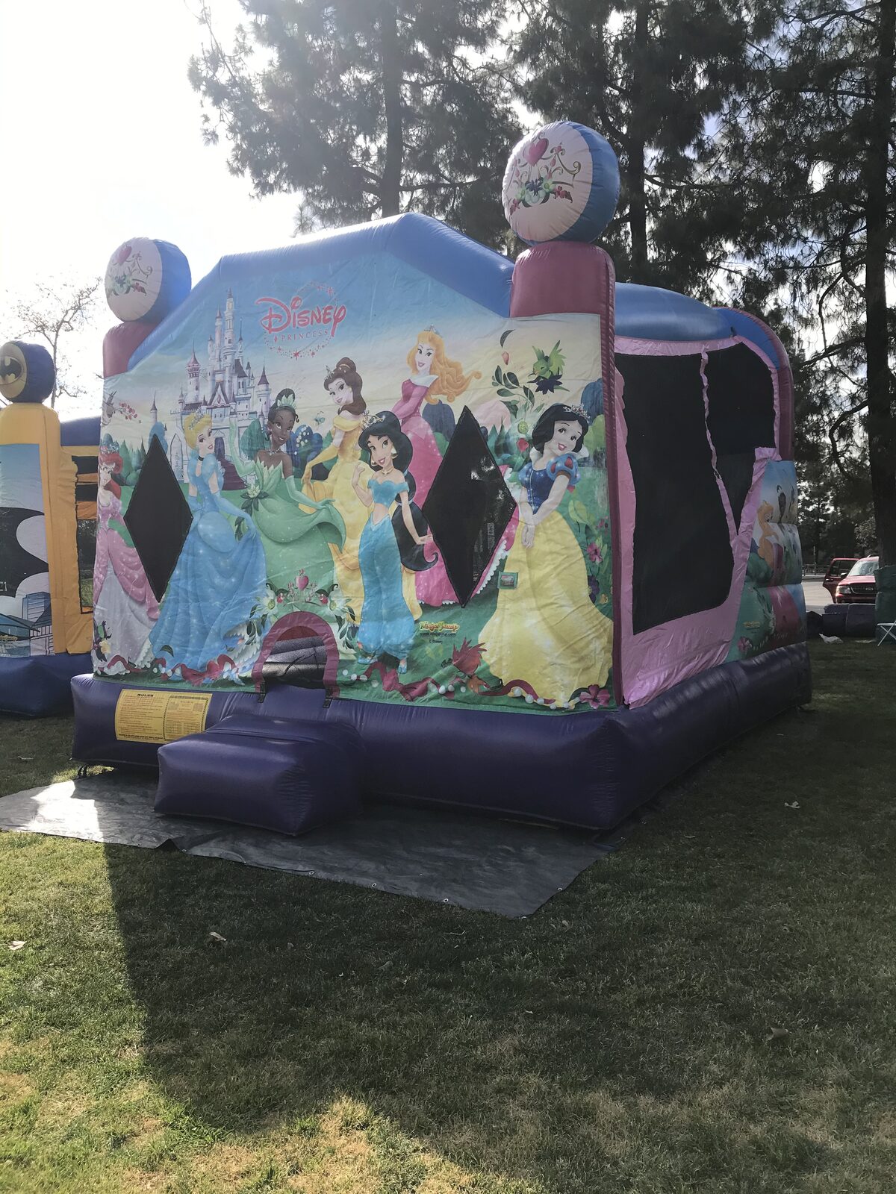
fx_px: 966
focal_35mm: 28
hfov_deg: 49.7
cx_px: 448
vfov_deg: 63.4
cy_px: 597
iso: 20
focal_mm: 3.99
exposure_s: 1/1570
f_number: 1.8
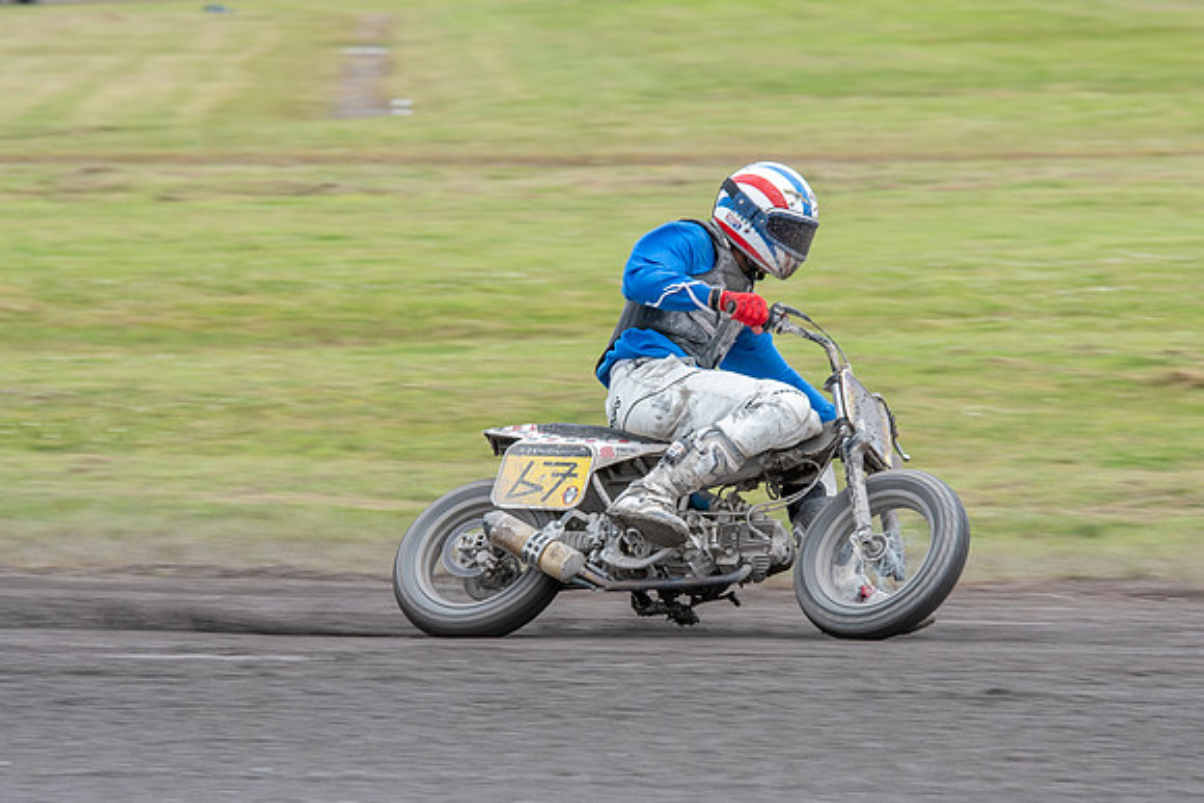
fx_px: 12296
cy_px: 449
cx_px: 690
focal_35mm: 368
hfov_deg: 5.6
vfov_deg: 3.7
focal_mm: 200
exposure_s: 1/250
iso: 320
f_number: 8
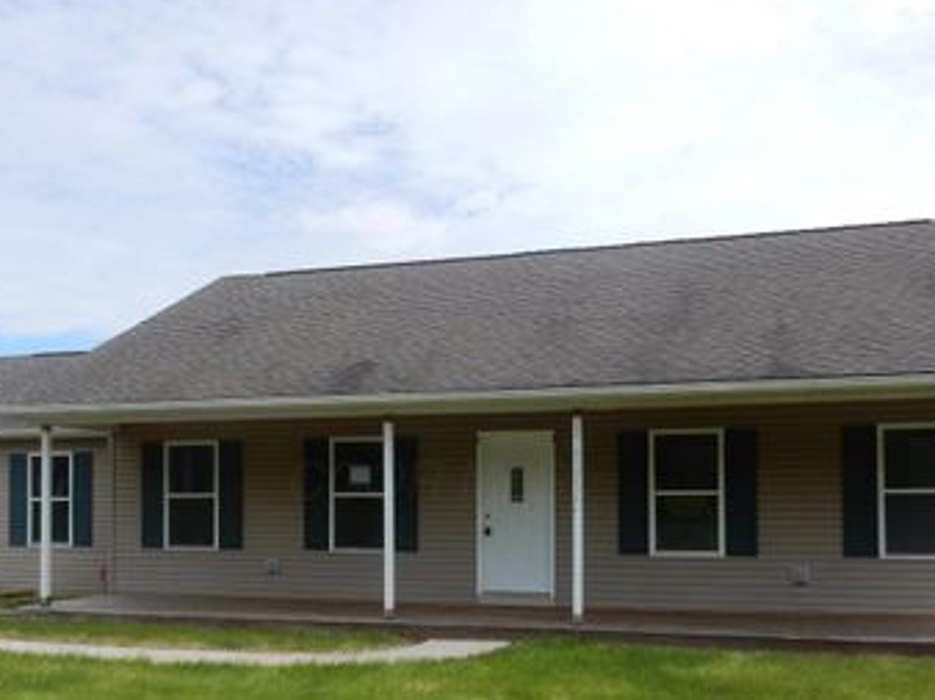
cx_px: 429
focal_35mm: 37
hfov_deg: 50.1
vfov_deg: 38.1
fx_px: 999
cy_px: 480
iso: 125
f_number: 3.7
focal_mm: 4.5
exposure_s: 1/1250
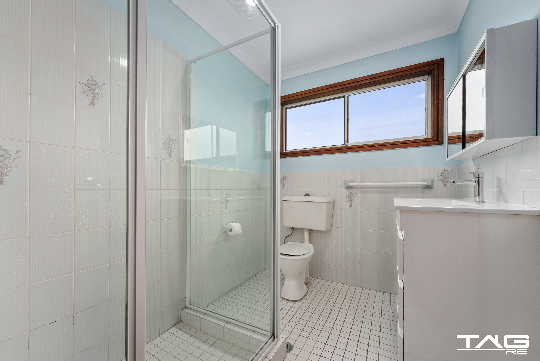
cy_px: 180
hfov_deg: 104.2
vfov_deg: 81.3
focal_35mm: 14
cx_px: 270
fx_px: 210
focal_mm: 14
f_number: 9
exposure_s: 1/25
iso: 400
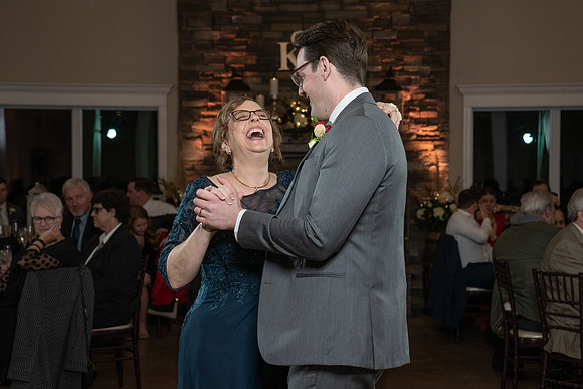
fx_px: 1289
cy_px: 216
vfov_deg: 17.2
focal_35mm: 80
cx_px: 302
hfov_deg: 25.5
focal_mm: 70
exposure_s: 1/200
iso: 2000
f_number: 5.6
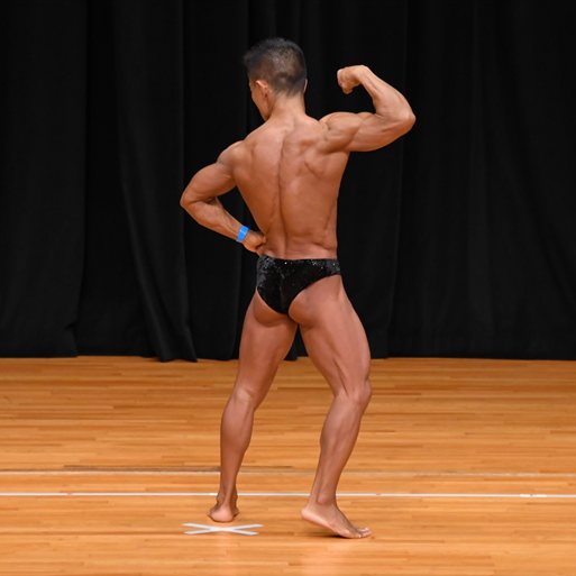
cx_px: 308
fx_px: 7248
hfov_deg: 4.6
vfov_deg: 4.6
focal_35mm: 385
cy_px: 289
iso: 3200
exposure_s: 1/400
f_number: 5.6
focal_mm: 200
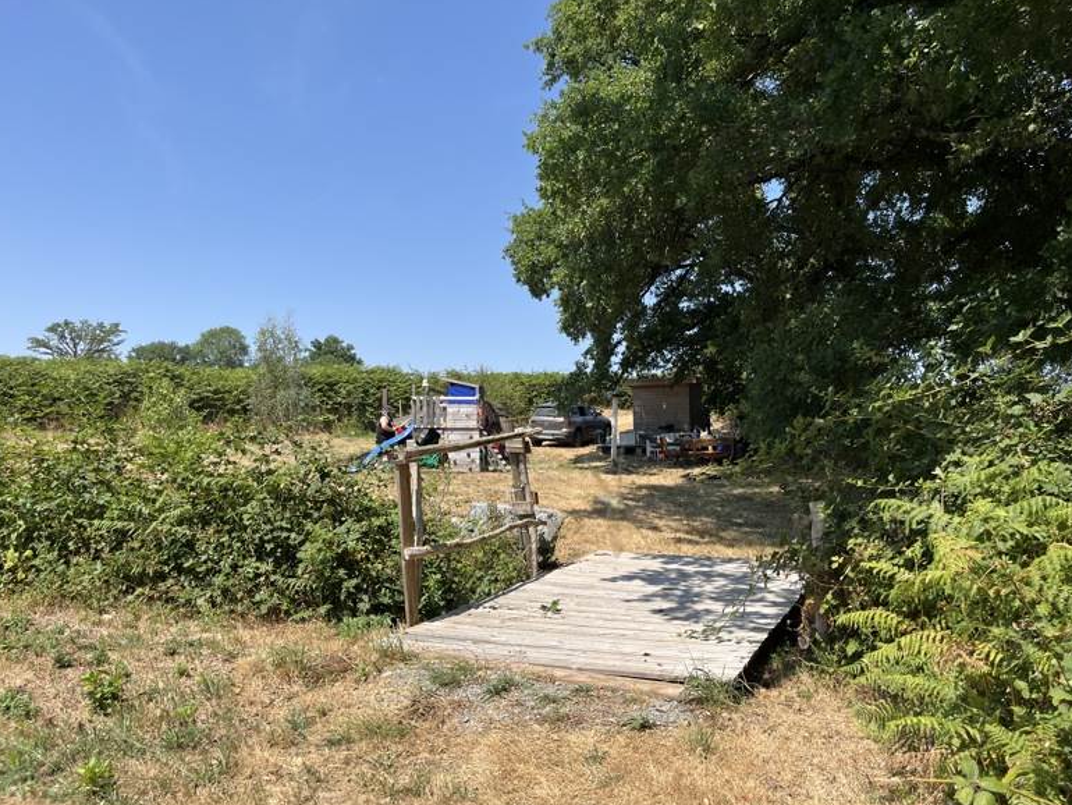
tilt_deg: +3.0
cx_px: 544
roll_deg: +0.9
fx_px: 836
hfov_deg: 65.3
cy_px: 411
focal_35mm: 27
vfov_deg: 51.4
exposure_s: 1/2825
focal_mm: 5.1
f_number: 1.6
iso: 50
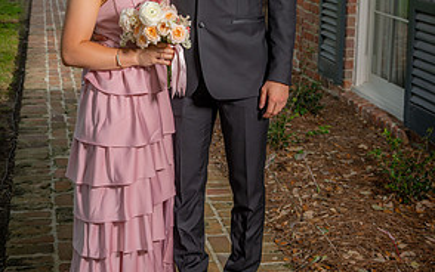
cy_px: 61
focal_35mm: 67
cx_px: 219
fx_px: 795
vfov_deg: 19.3
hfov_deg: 30.6
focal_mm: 43
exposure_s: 1/160
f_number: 5.6
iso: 100
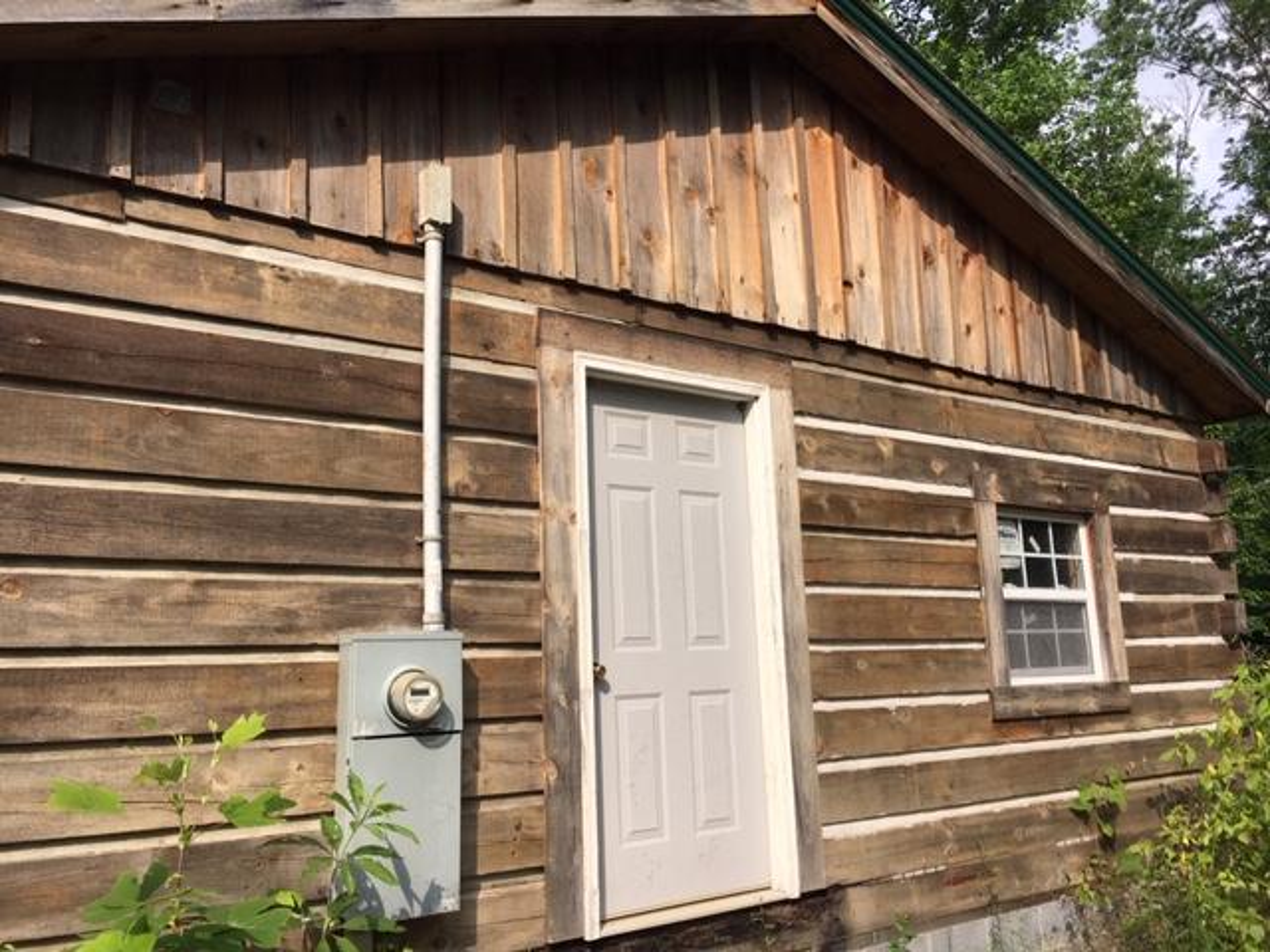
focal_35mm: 29
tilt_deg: +10.9
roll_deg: +1.7
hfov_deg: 61.7
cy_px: 476
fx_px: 1064
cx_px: 635
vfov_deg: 48.2
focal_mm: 4.15
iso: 25
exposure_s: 1/1241
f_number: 2.2
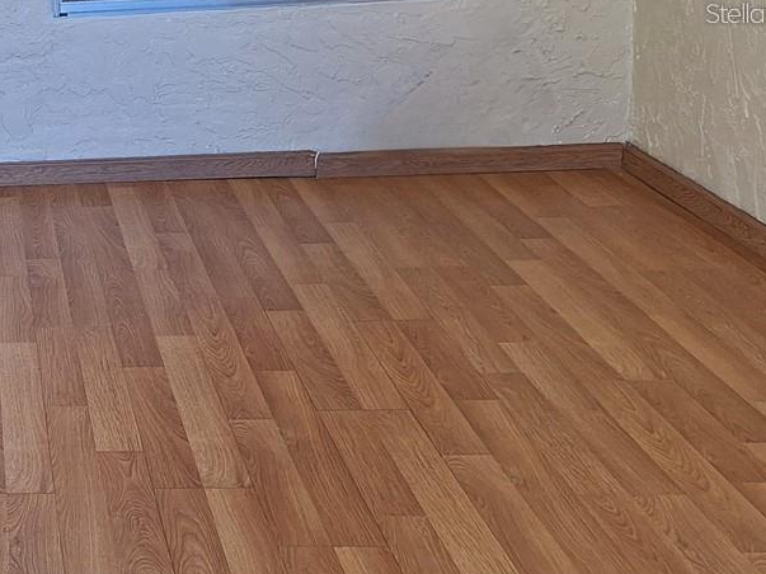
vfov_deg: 23.1
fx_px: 1350
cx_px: -191
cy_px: 13
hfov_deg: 27.3
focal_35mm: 61
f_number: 1.8
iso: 64
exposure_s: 1/40
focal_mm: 5.54
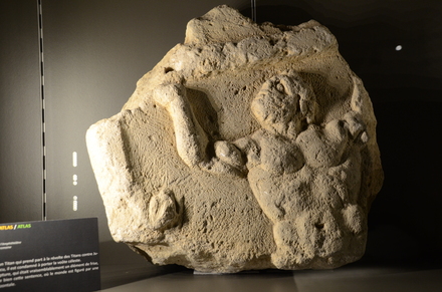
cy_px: 146
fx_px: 478
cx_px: 221
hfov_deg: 49.7
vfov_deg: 34.0
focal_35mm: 39
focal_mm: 26
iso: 1000
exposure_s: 1/80
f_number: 4.5
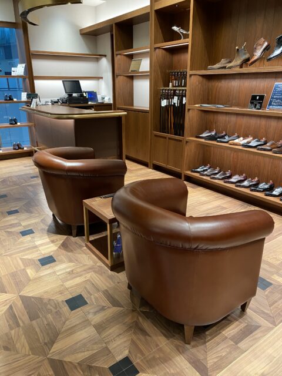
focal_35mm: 26
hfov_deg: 53.1
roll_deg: -0.5
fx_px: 282
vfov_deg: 67.3
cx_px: 141
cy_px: 188
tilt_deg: -18.0
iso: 250
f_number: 1.8
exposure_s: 1/59
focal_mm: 4.25
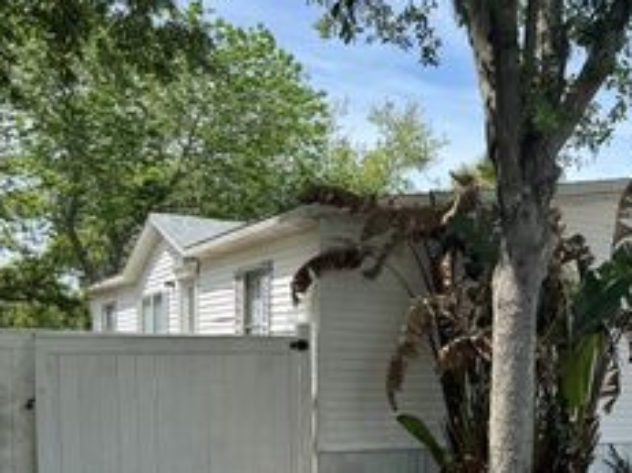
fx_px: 949
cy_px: 409
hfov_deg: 34.1
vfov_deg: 27.2
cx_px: 610
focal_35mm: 52
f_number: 1.78
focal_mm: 6.76
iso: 80
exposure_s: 1/2710
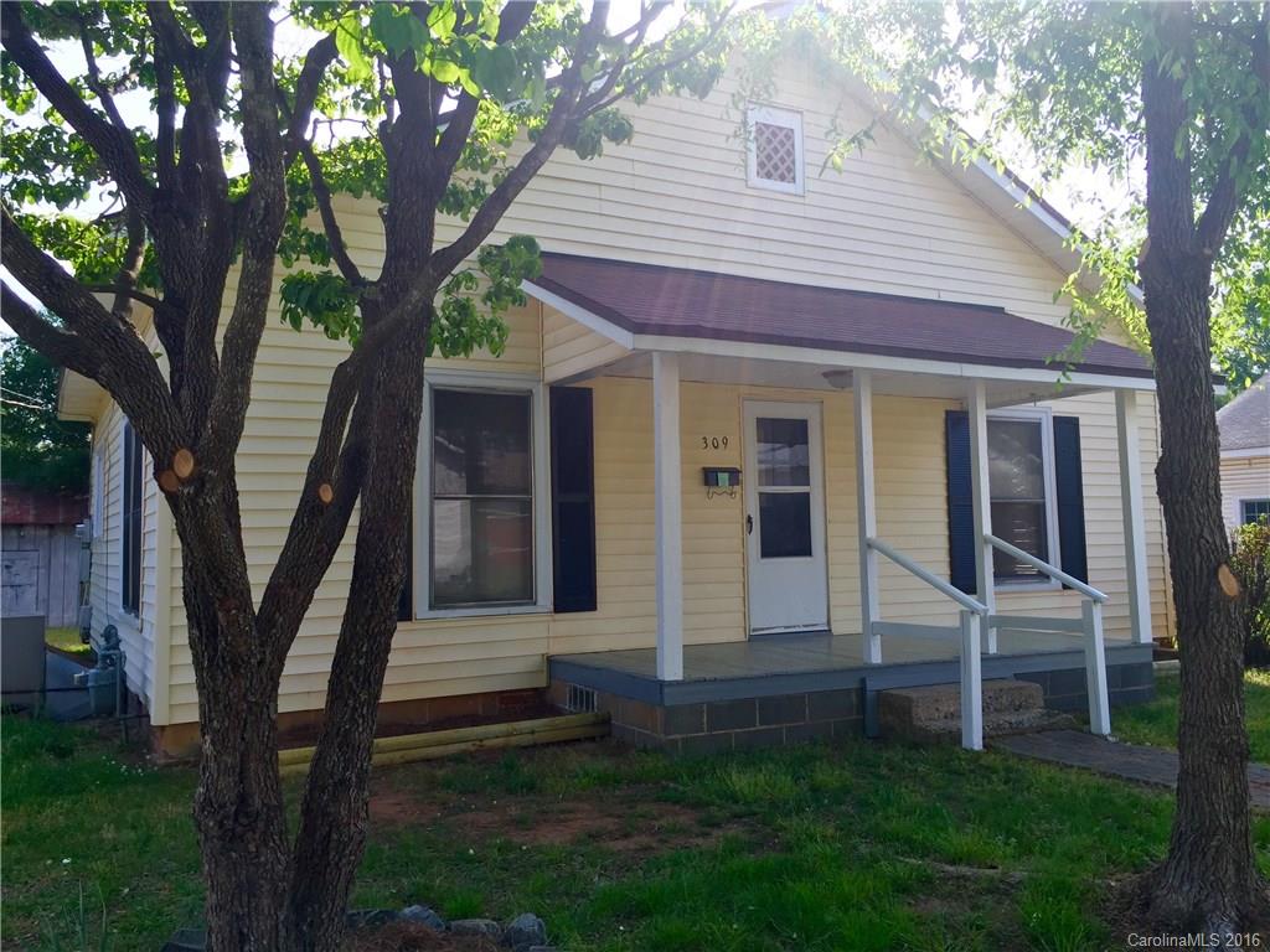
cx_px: 635
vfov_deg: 48.2
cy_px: 476
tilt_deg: +5.0
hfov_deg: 61.7
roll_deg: -0.3
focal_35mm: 29
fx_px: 1064
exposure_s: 1/648
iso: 32
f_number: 2.2
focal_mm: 4.15
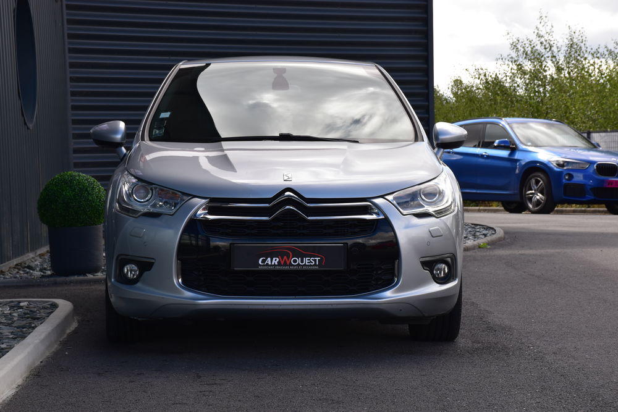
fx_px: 1597
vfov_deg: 14.7
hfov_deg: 21.9
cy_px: 206
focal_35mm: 93
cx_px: 309
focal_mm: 62
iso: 400
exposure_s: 1/250
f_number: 10
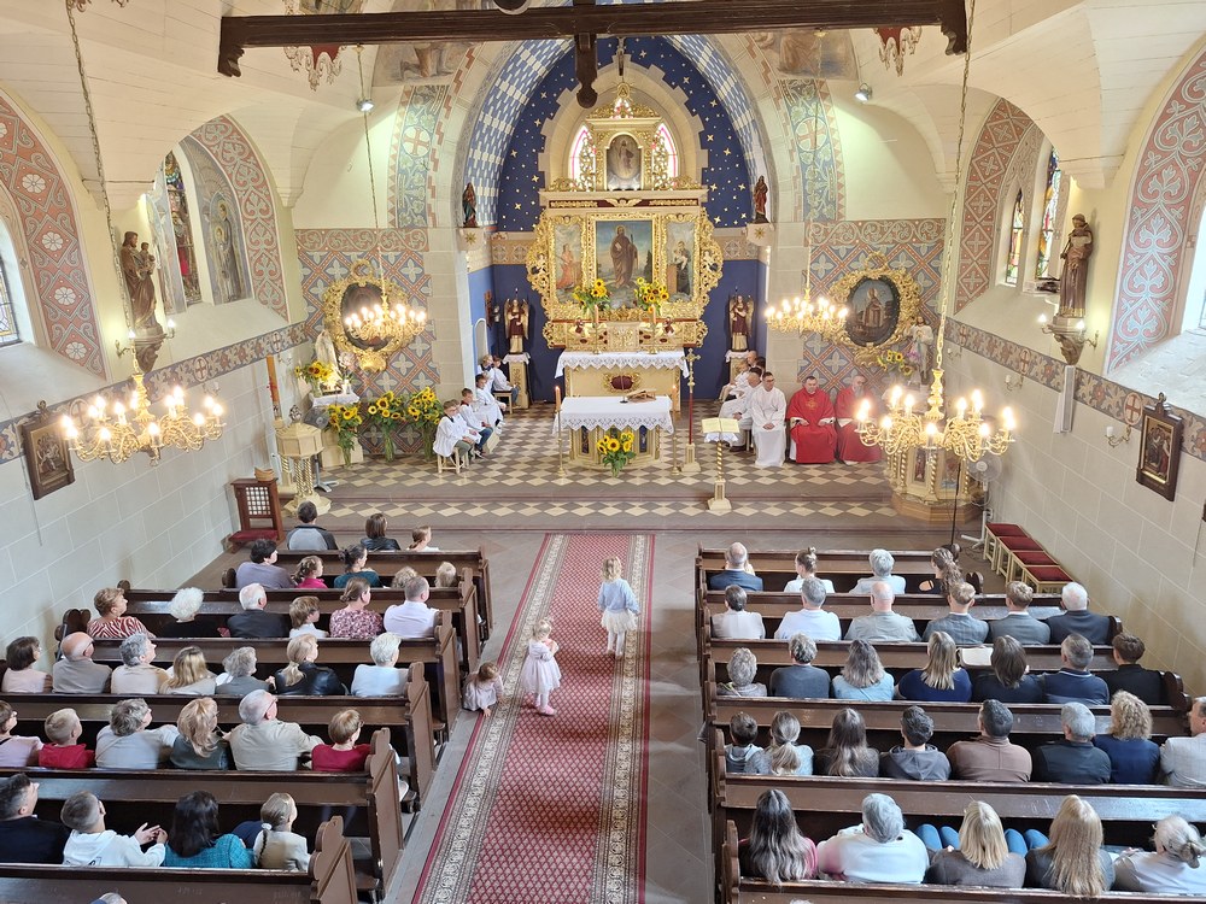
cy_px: 452
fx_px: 801
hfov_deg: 73.9
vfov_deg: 58.9
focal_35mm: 23
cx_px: 603
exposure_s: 1/50
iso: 160
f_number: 1.8
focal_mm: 5.54
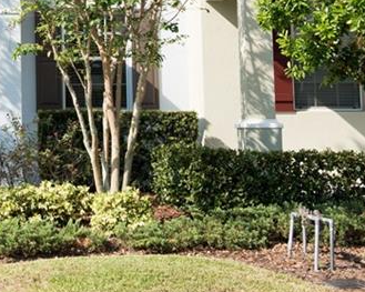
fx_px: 1199
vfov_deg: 13.6
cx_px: -51
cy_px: -17
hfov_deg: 16.7
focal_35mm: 111
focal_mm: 38
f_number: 9
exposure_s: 1/320
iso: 200
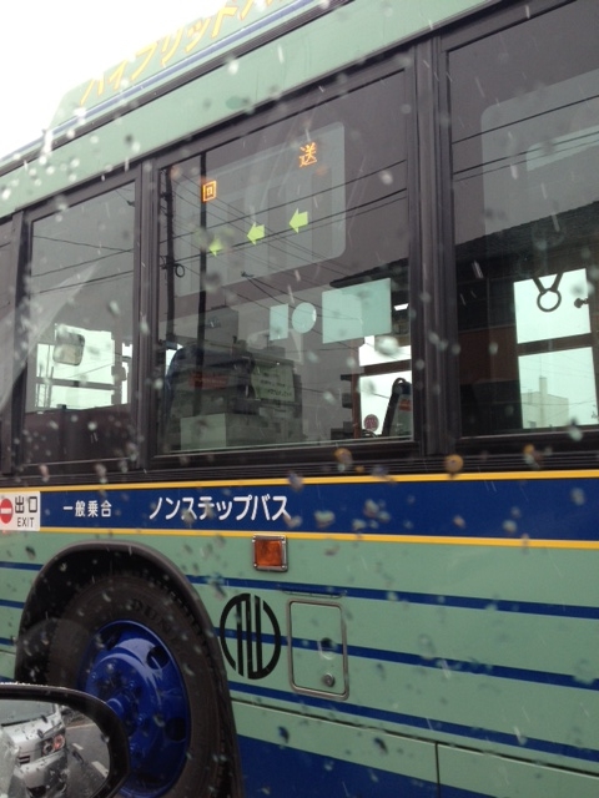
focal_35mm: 35
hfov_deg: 40.7
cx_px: 300
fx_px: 808
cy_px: 399
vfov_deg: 52.6
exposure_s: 1/60
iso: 64
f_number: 2.4
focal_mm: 4.28
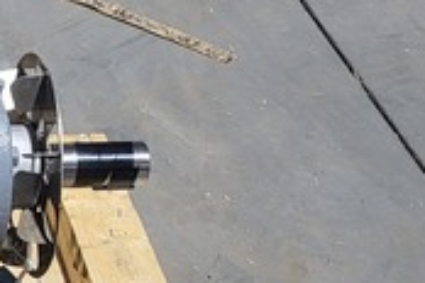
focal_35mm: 124
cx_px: -437
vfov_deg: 11.0
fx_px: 1464
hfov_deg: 13.9
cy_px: 200
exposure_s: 1/40
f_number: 1.8
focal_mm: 5.4
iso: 200
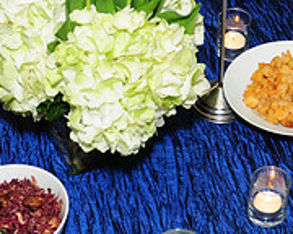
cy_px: 155
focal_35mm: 109
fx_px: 945
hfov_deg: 17.5
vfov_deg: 14.1
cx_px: 81
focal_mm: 24
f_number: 5.6
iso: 640
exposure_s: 1/60
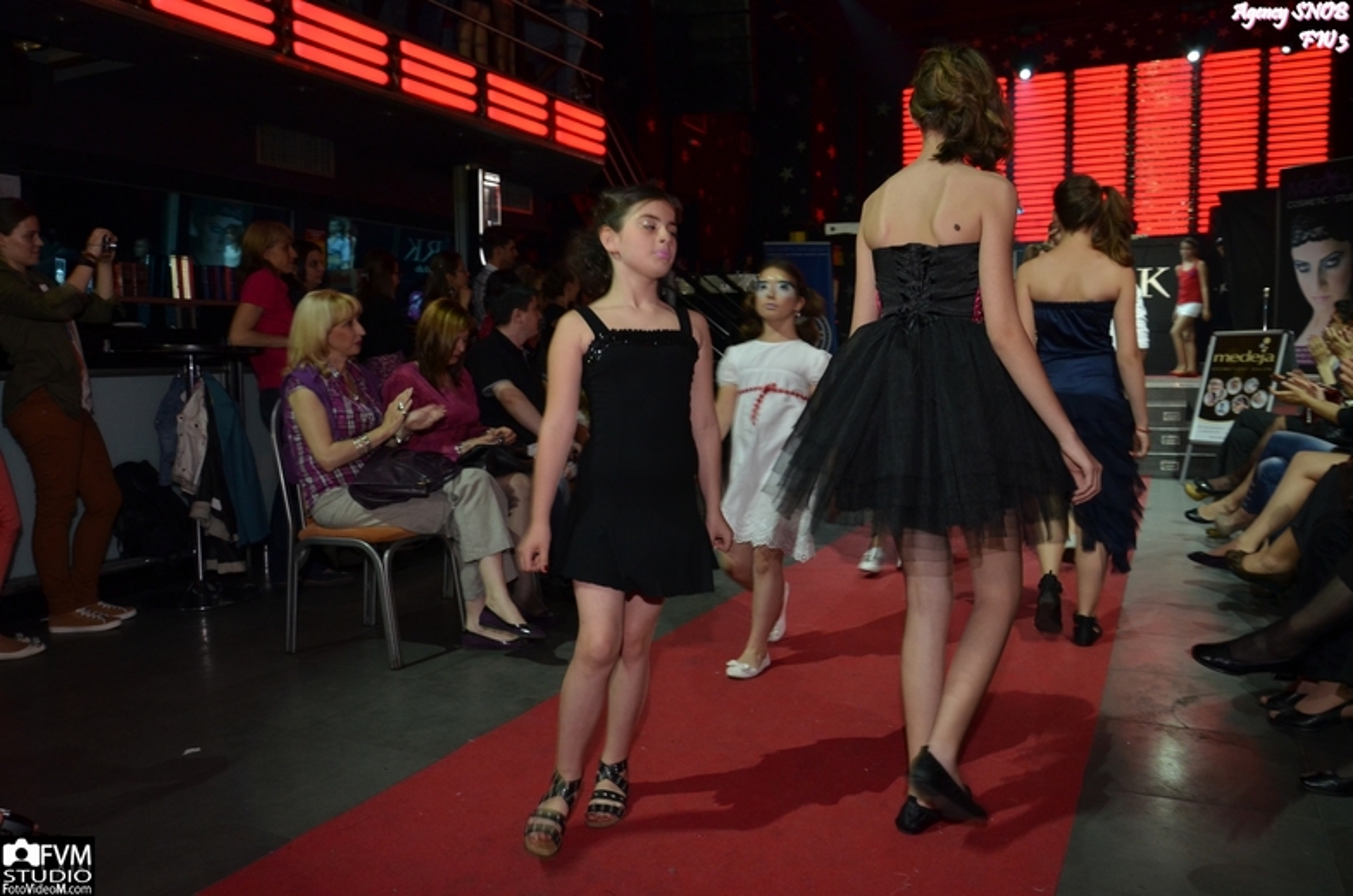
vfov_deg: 47.7
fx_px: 1013
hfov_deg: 67.5
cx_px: 676
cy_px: 448
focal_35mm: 27
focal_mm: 18
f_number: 6.3
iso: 640
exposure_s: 1/60
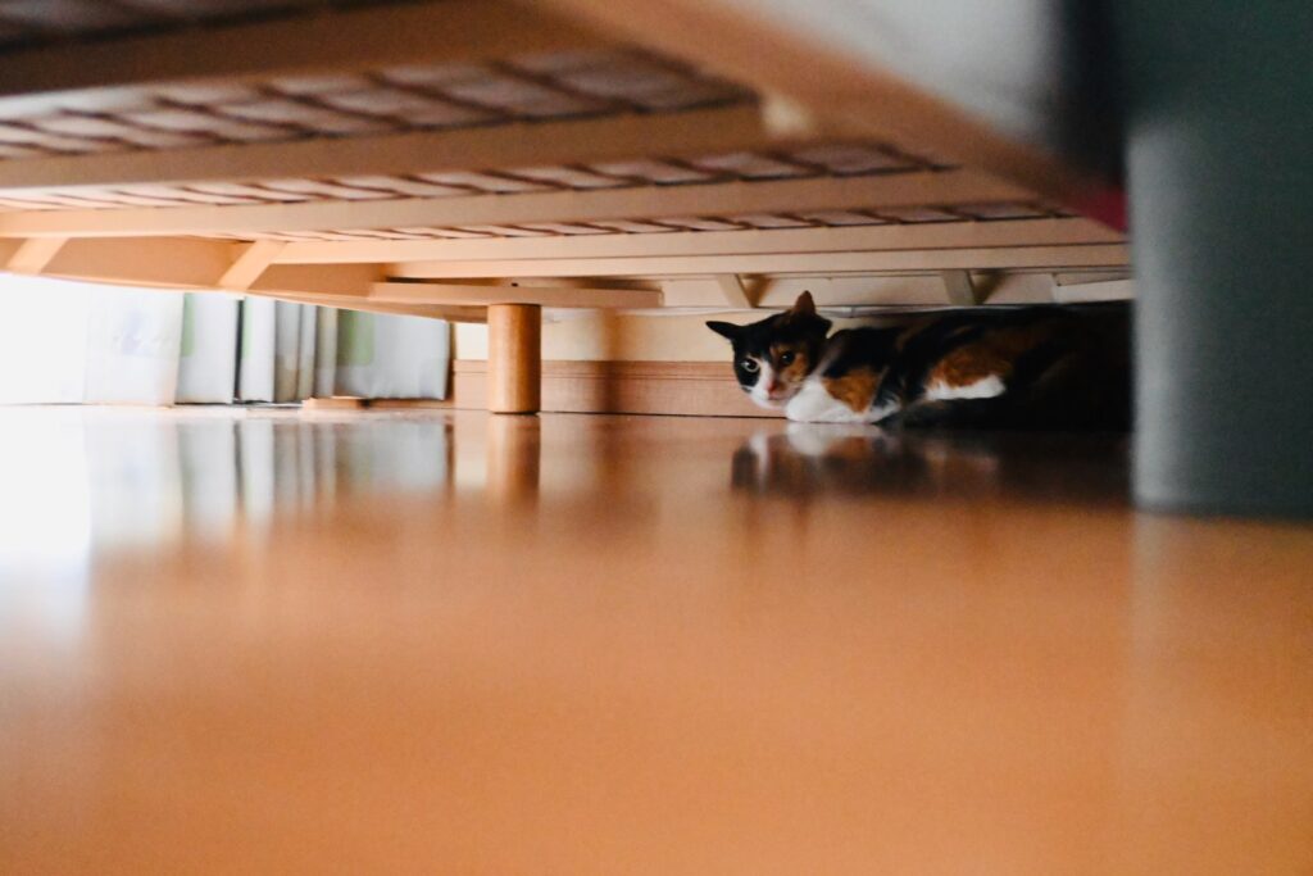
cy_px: 438
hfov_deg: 46.4
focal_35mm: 42
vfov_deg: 31.9
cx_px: 656
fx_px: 1532
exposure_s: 1/30
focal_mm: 28
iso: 12800
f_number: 2.8
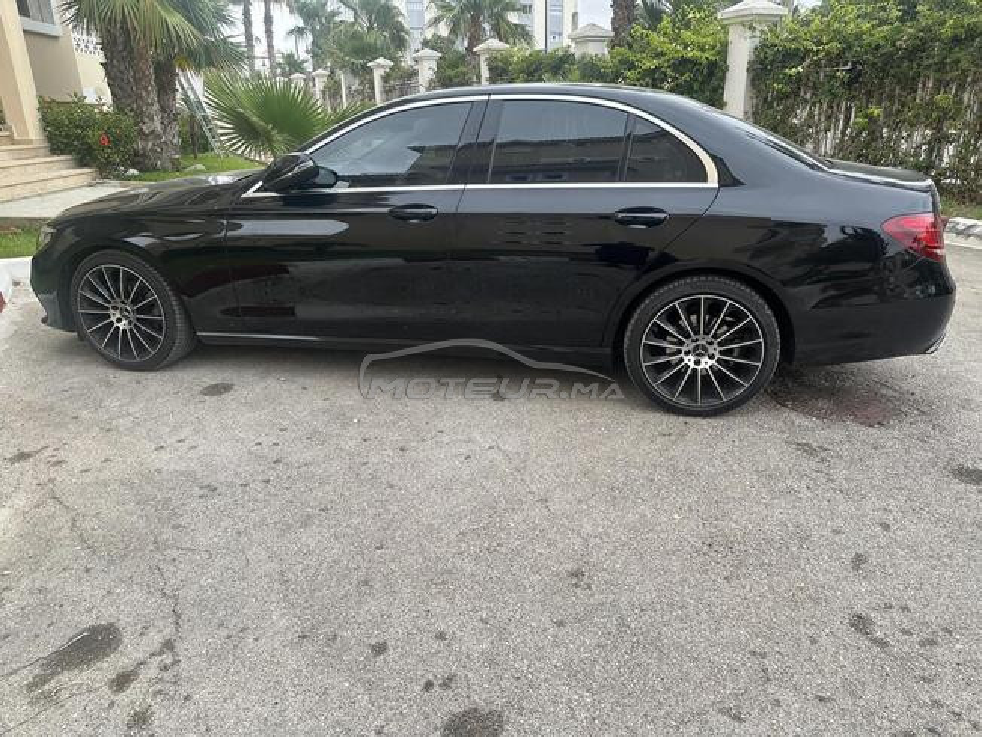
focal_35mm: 24
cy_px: 368
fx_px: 681
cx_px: 491
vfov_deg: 56.8
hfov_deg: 71.6
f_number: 1.78
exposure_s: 1/843
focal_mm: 6.86
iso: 80
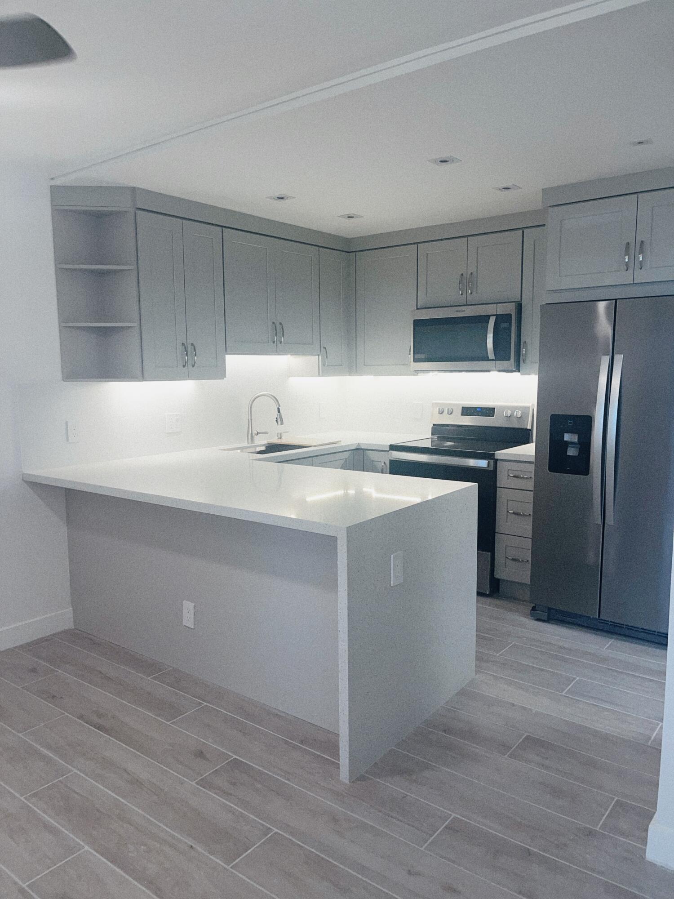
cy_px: 450
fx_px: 675
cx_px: 337
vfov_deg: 67.3
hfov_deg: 53.1
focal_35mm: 26
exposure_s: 1/120
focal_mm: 5.1
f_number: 1.6
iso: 40
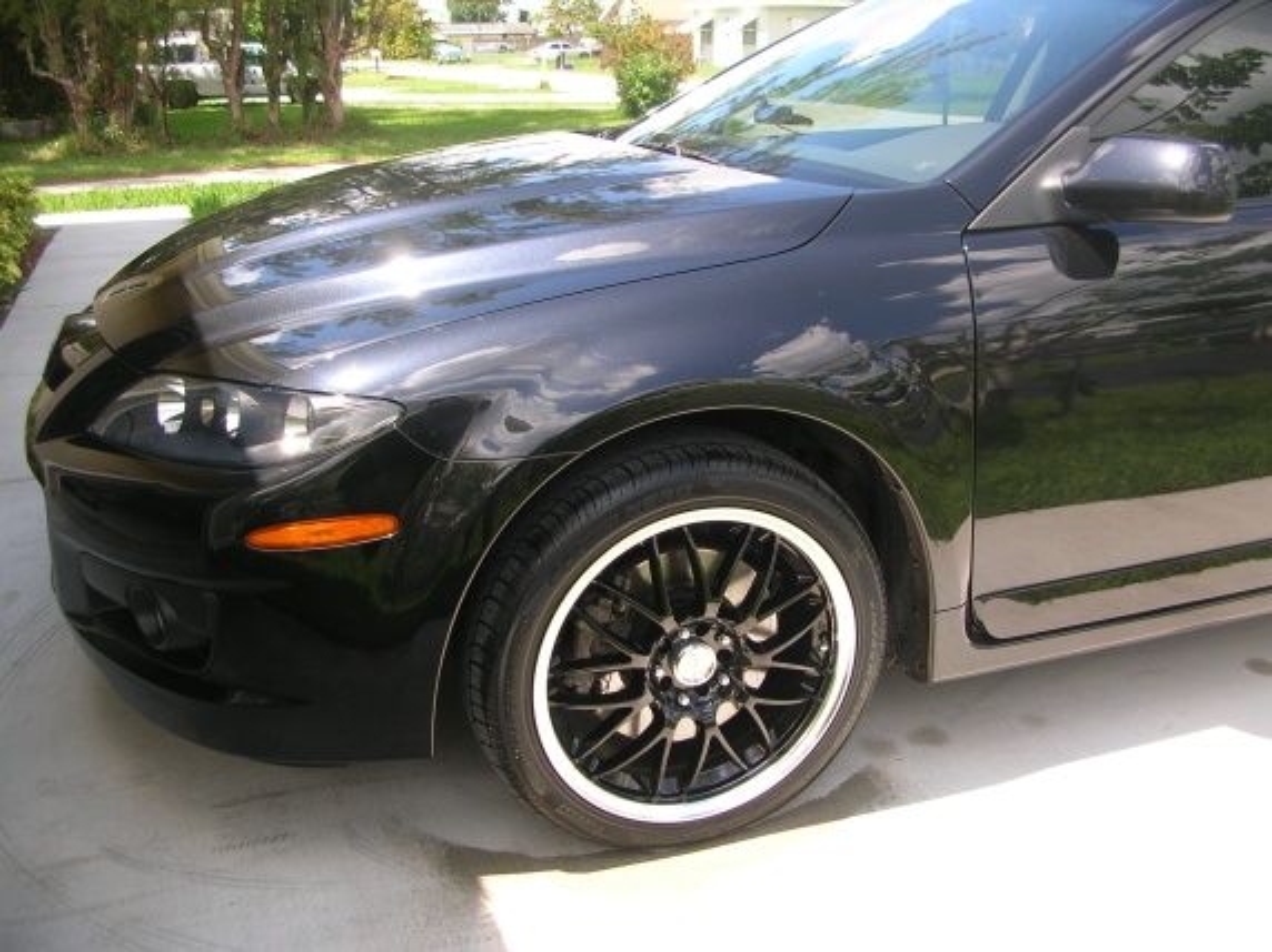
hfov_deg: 52.7
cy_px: 476
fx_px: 1285
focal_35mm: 35
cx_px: 636
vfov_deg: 40.6
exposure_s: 1/319
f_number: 2.8
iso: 50
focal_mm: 5.8
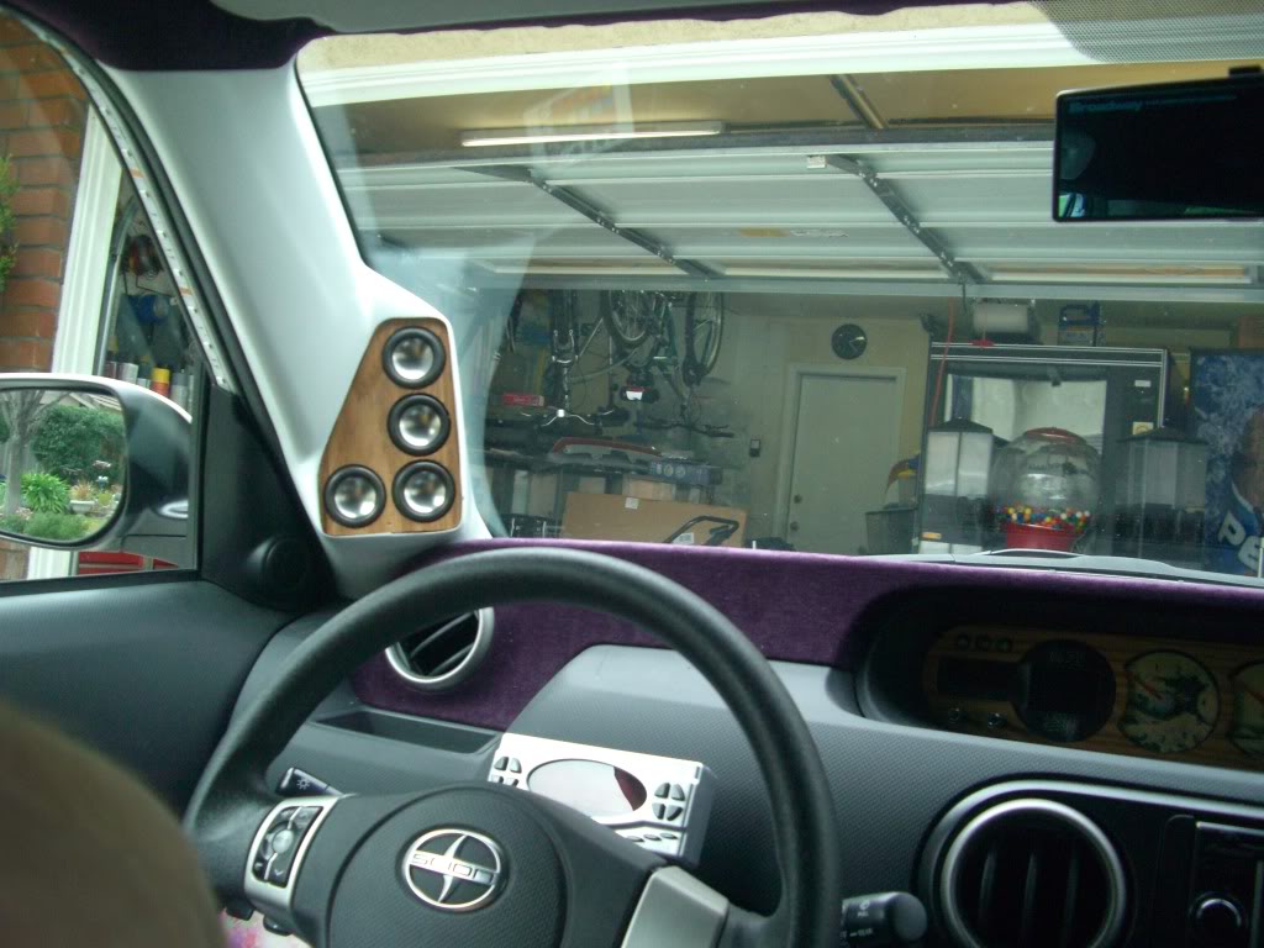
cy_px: 474
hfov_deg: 49.0
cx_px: 632
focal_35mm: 38
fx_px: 1388
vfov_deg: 37.7
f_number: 2.8
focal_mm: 7.9
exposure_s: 1/100
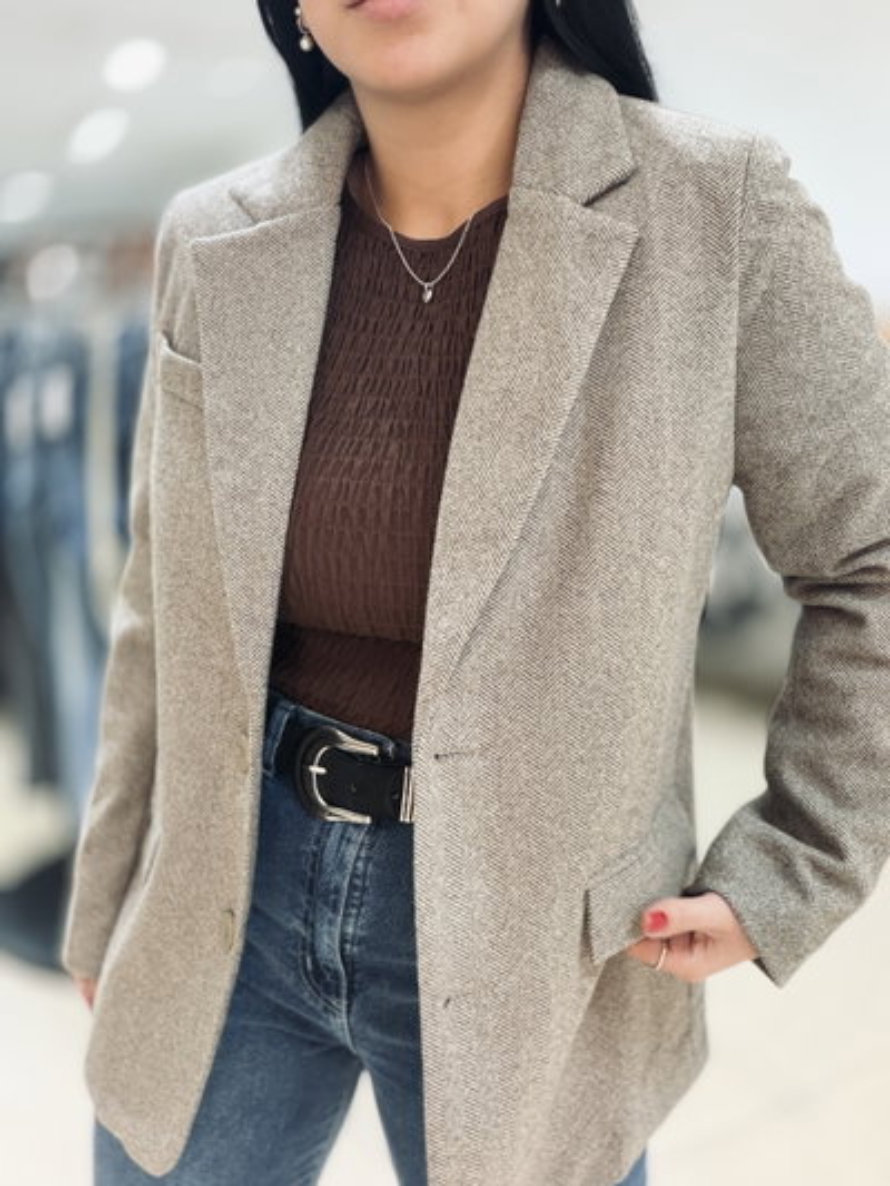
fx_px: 1028
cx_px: 445
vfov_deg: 60.0
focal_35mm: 30
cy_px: 593
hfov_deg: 46.8
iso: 200
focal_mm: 2.71
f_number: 1.9
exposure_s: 1/60
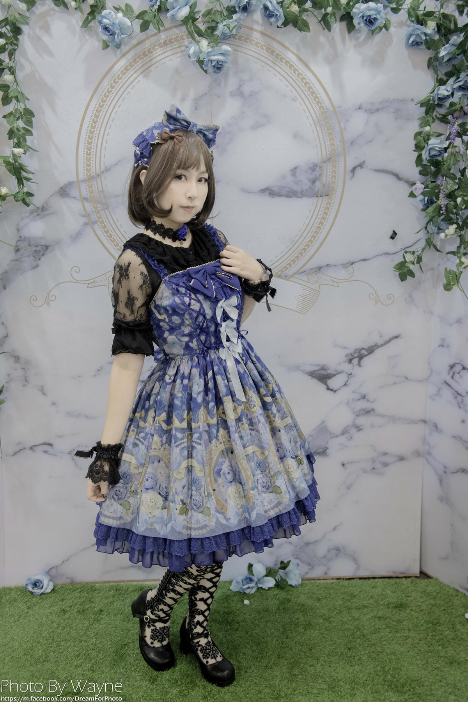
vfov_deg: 55.8
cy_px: 351
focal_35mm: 34
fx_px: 662
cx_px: 234
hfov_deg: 38.9
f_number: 4
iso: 1600
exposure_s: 1/60
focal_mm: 34
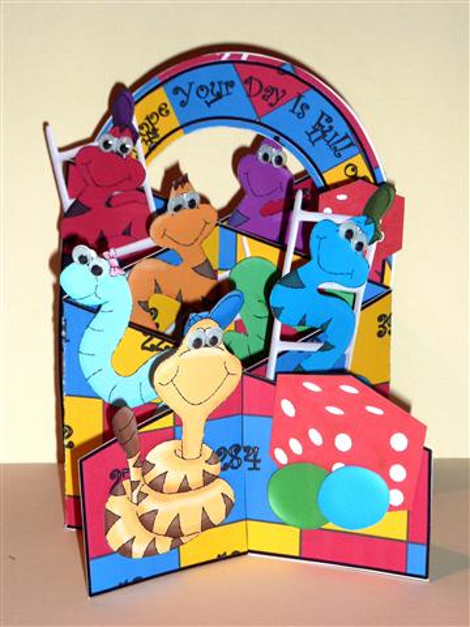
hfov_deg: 16.4
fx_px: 1629
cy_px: 314
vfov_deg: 21.8
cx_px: 235
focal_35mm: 90
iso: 100
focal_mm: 14.7
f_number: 4.3
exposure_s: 1/40
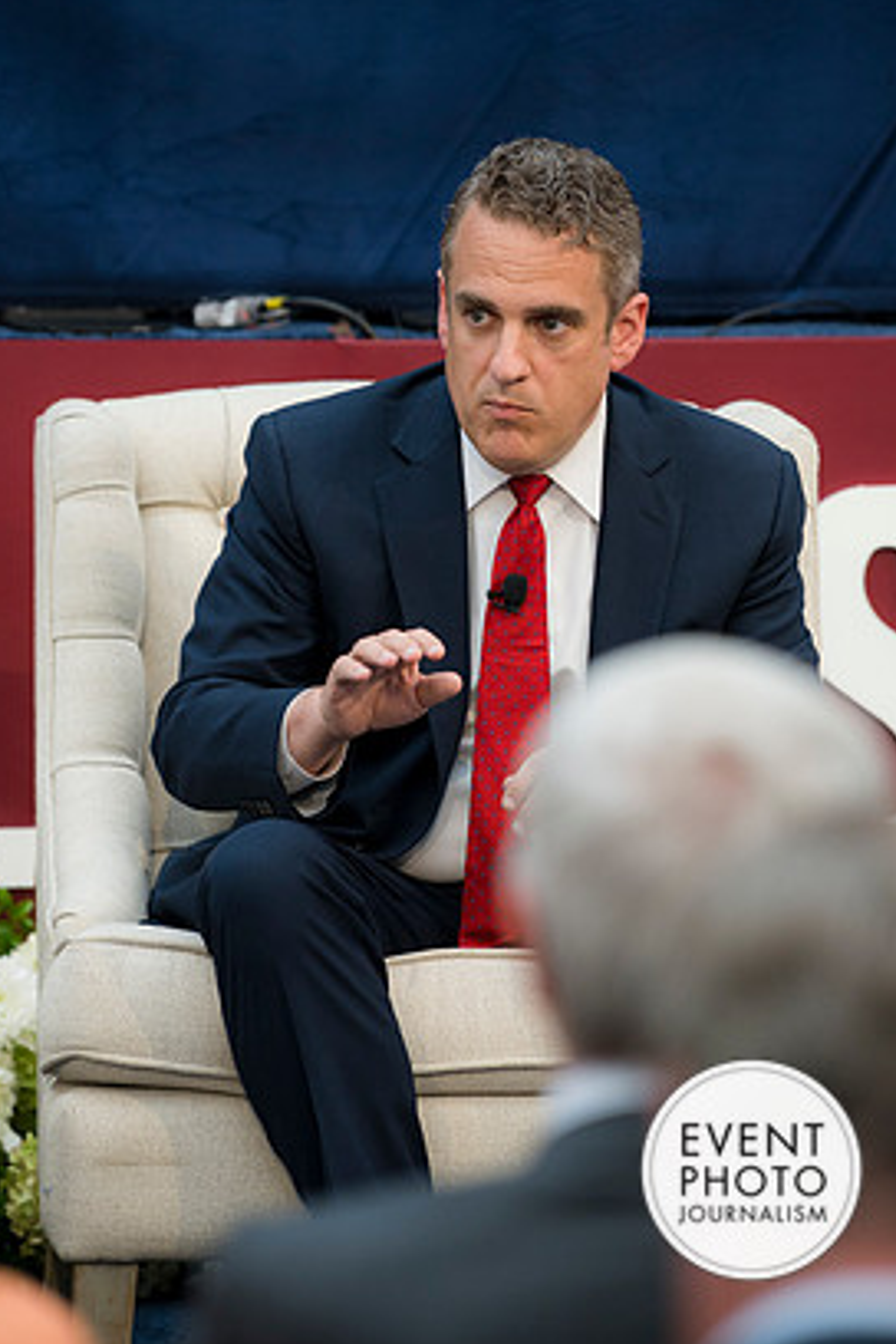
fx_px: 9258
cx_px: 474
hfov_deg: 5.5
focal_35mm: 248
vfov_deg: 8.3
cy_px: 642
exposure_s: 1/200
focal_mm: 150
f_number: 2.8
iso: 280
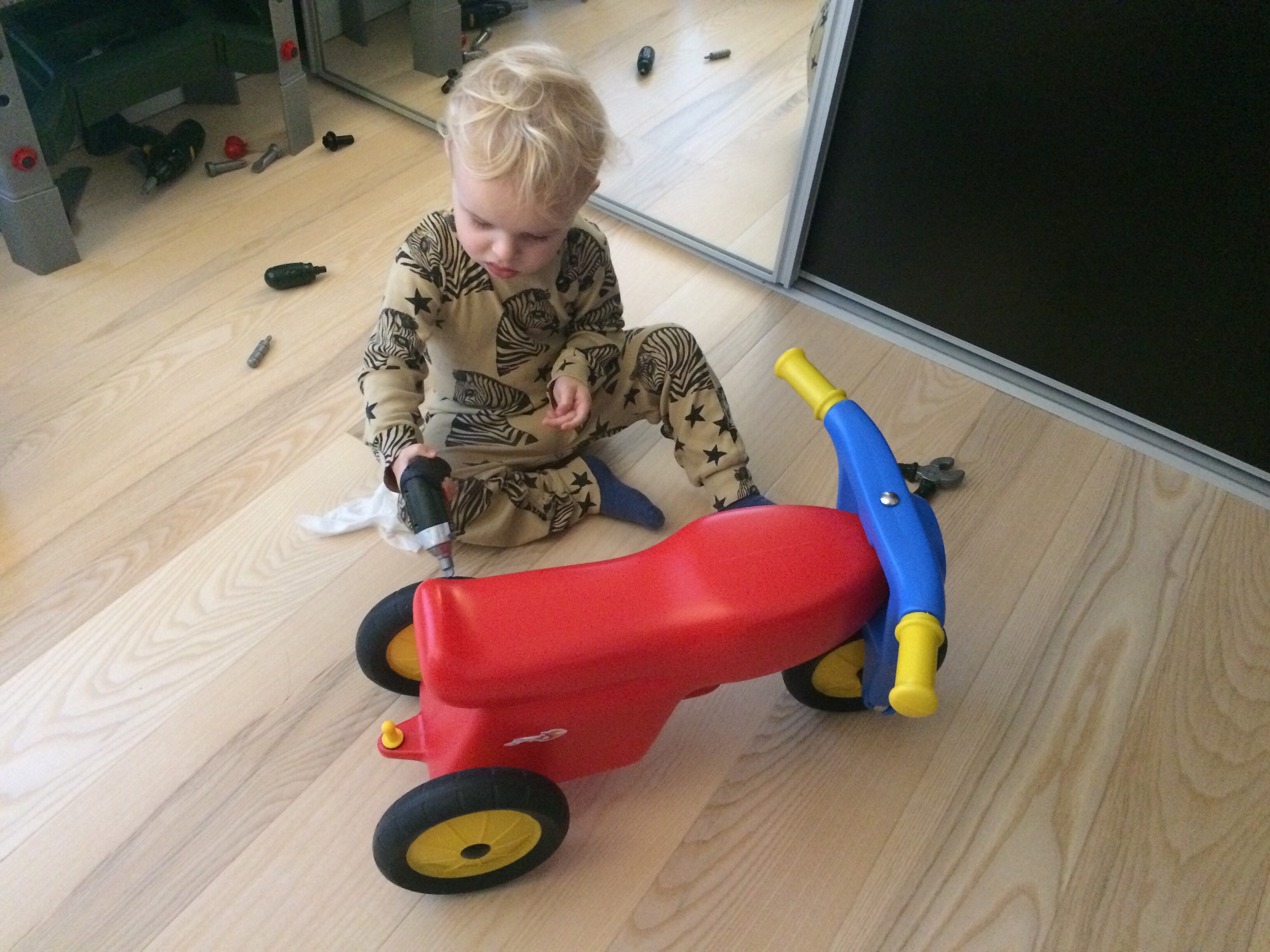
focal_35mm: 29
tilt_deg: -47.0
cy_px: 476
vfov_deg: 48.2
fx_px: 1064
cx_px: 635
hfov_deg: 61.7
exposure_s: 1/17
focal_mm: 4.15
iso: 500
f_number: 2.2
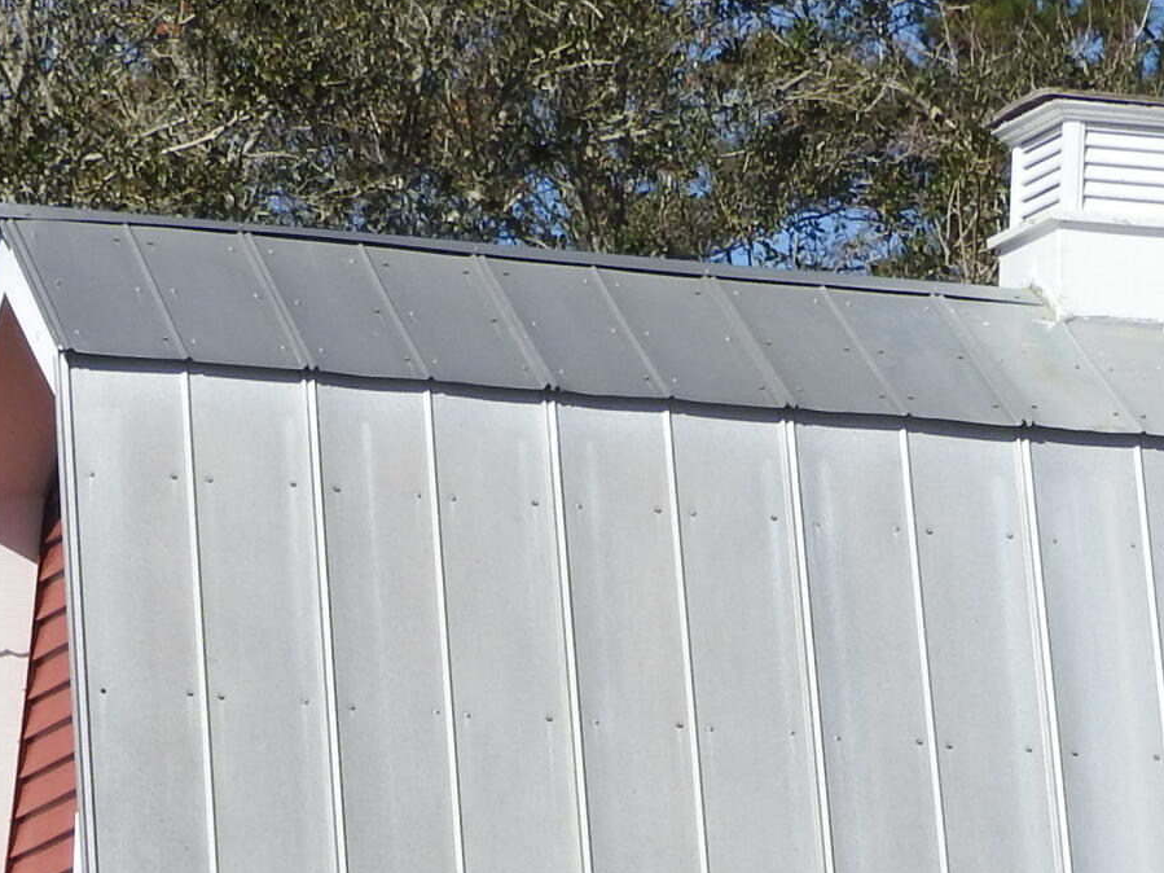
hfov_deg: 6.2
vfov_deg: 4.7
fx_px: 10658
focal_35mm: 317
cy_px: 1401
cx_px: 1141
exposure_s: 1/800
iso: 100
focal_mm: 17
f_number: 4.8
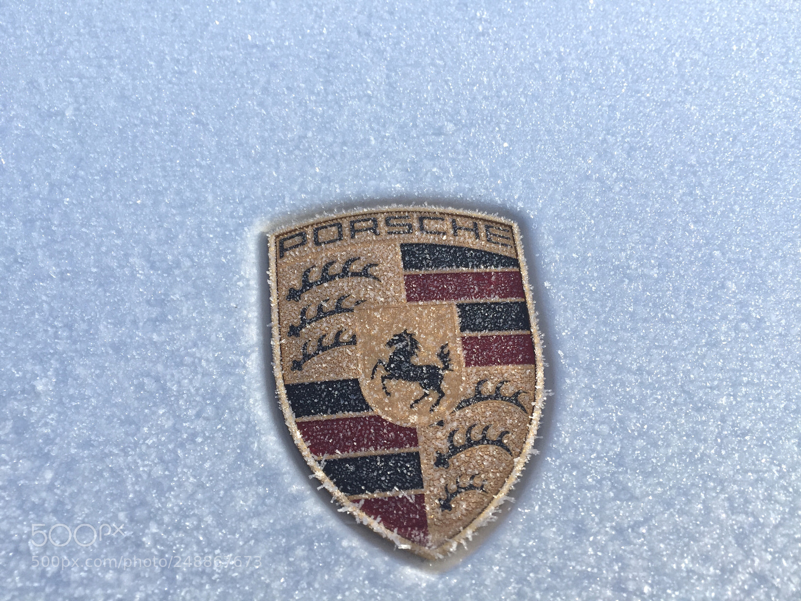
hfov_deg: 61.7
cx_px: 400
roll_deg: -0.5
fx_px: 671
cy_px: 300
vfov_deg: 48.2
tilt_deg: -39.1
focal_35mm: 29
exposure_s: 1/573
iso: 32
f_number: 2.2
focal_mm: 4.15
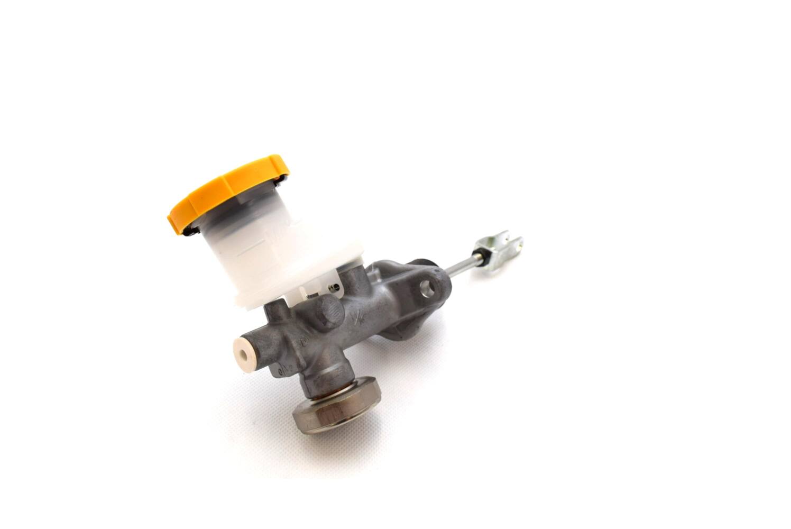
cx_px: 396
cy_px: 264
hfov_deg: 67.3
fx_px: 594
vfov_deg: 48.0
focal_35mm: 27
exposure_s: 1/250
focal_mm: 18
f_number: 8
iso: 400
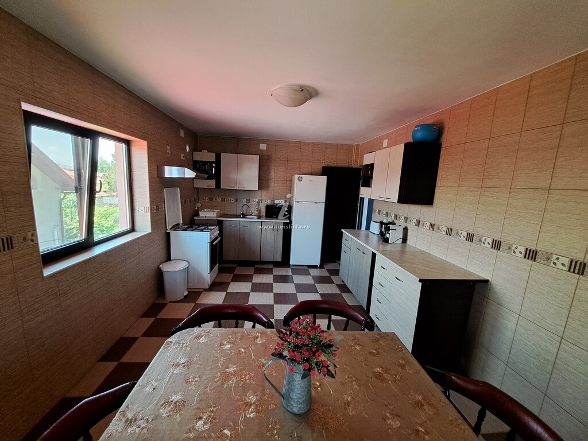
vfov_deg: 89.9
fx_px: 221
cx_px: 294
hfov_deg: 106.2
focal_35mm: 13
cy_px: 220
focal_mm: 1.74
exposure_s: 1/50
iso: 125
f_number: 2.2
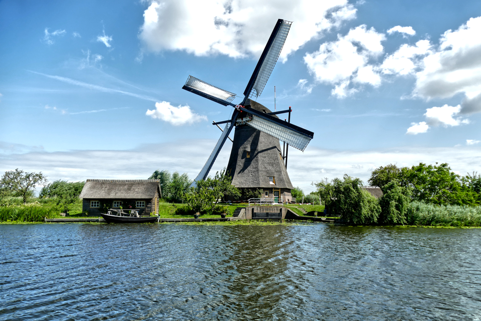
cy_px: 160
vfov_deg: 45.0
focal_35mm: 29
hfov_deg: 63.7
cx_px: 240
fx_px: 388
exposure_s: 1/2000
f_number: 3.2
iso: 125
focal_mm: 10.6
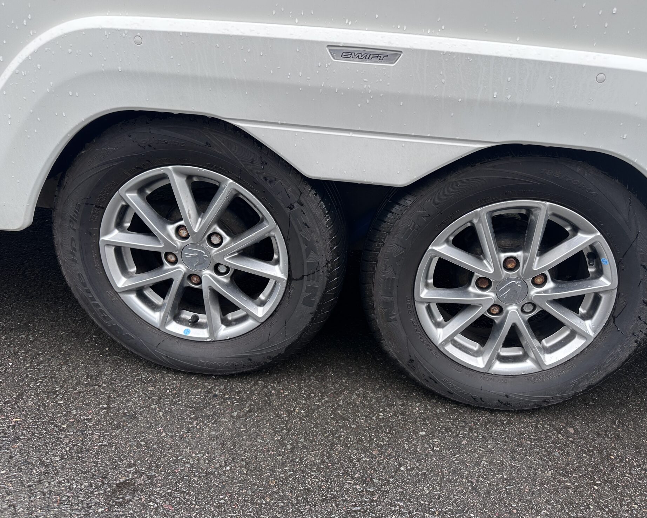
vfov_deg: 54.9
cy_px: 252
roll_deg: -4.5
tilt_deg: -23.4
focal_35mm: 26
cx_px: 353
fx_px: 498
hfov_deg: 65.9
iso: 80
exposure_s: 1/797
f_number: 1.78
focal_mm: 6.86
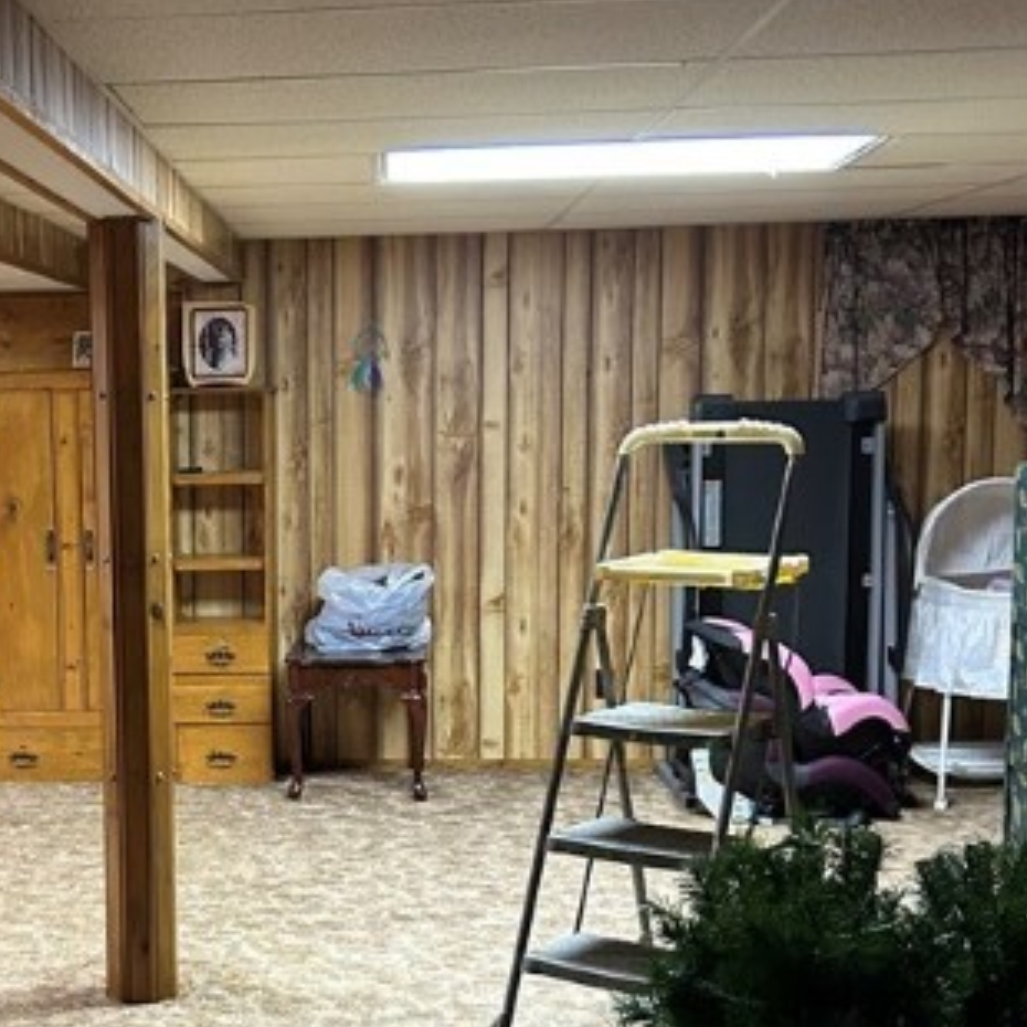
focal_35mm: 57
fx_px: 1913
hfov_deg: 29.2
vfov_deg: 29.9
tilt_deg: -6.8
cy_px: 656
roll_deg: +0.6
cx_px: 172
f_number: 1.5
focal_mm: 5.7
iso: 400
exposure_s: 1/40
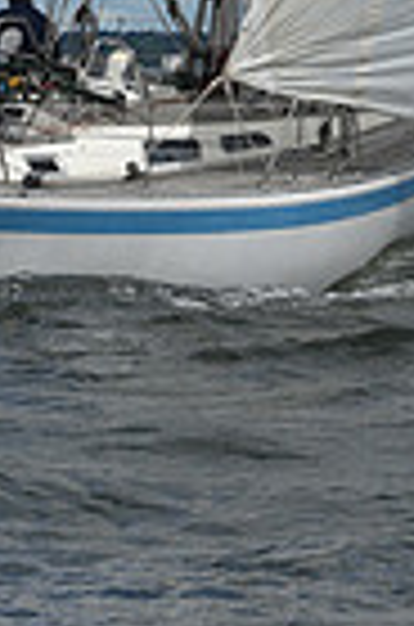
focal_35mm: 293
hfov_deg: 4.7
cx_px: 326
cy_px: -572
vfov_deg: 6.8
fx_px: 5079
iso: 250
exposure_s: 1/800
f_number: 11
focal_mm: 70
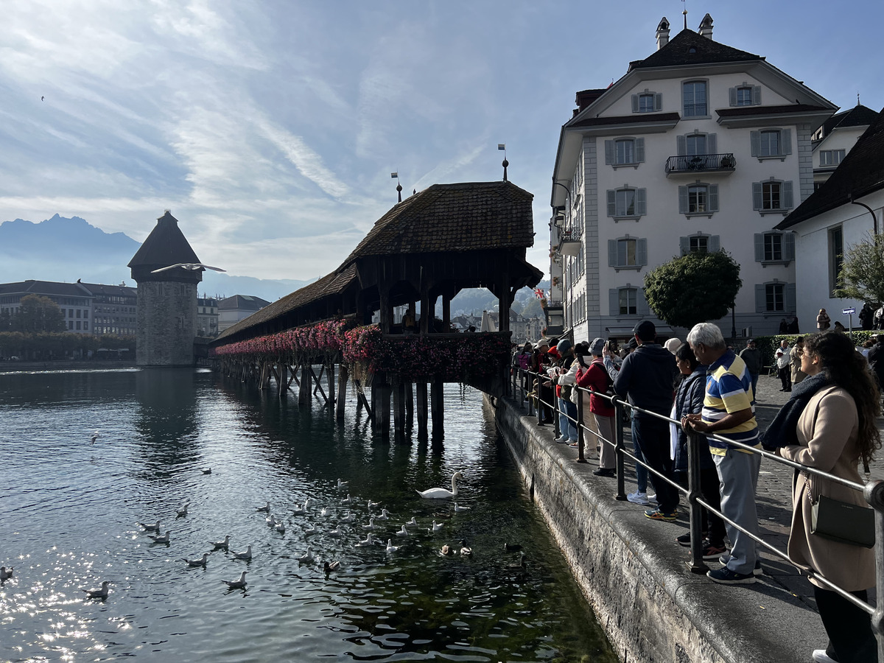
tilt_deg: +1.7
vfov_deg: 53.1
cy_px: 332
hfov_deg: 67.3
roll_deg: +1.3
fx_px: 664
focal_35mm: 26
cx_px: 442
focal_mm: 5.7
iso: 50
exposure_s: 1/8696
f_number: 1.5
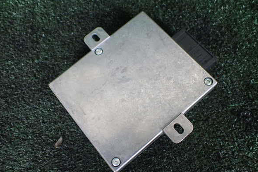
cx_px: 131
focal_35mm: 32
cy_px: 88
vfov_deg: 41.1
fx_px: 229
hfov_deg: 58.7
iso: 500
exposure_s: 1/125
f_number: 2.3
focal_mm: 5.4
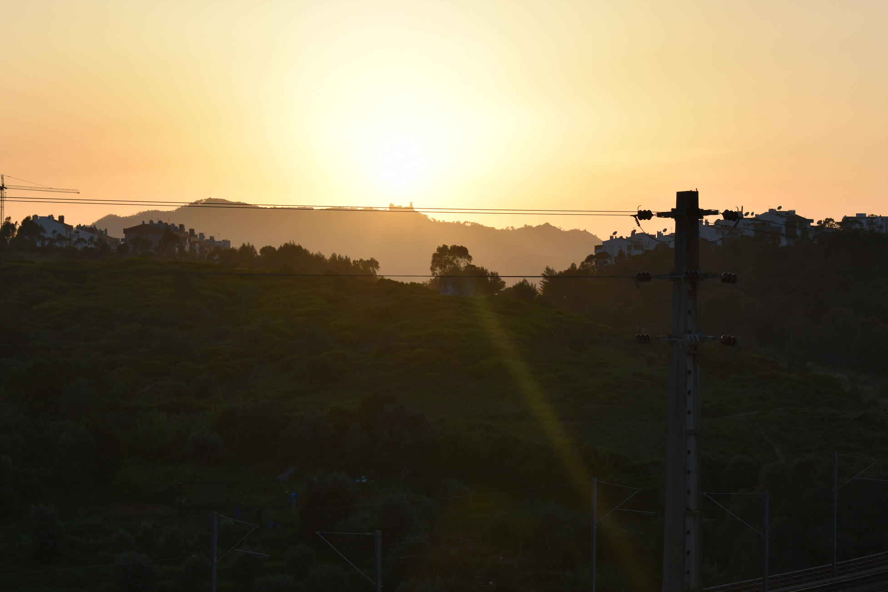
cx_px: 432
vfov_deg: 14.9
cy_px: 319
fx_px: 2258
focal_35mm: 92
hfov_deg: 22.2
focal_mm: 55
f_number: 8
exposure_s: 1/250
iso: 100
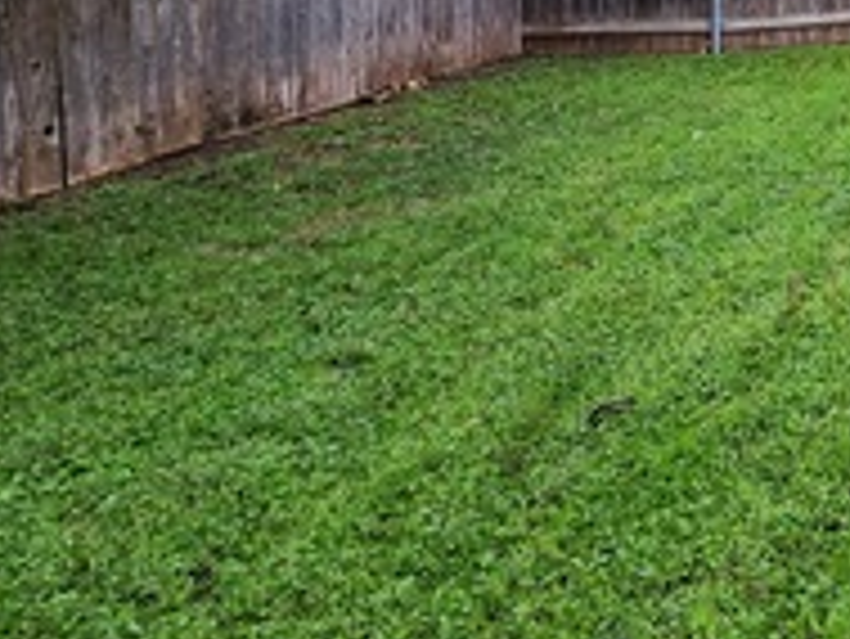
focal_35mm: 44
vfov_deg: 29.2
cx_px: 1066
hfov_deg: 33.3
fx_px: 1081
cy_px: -90
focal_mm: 2.2
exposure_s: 1/163
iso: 50
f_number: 2.2
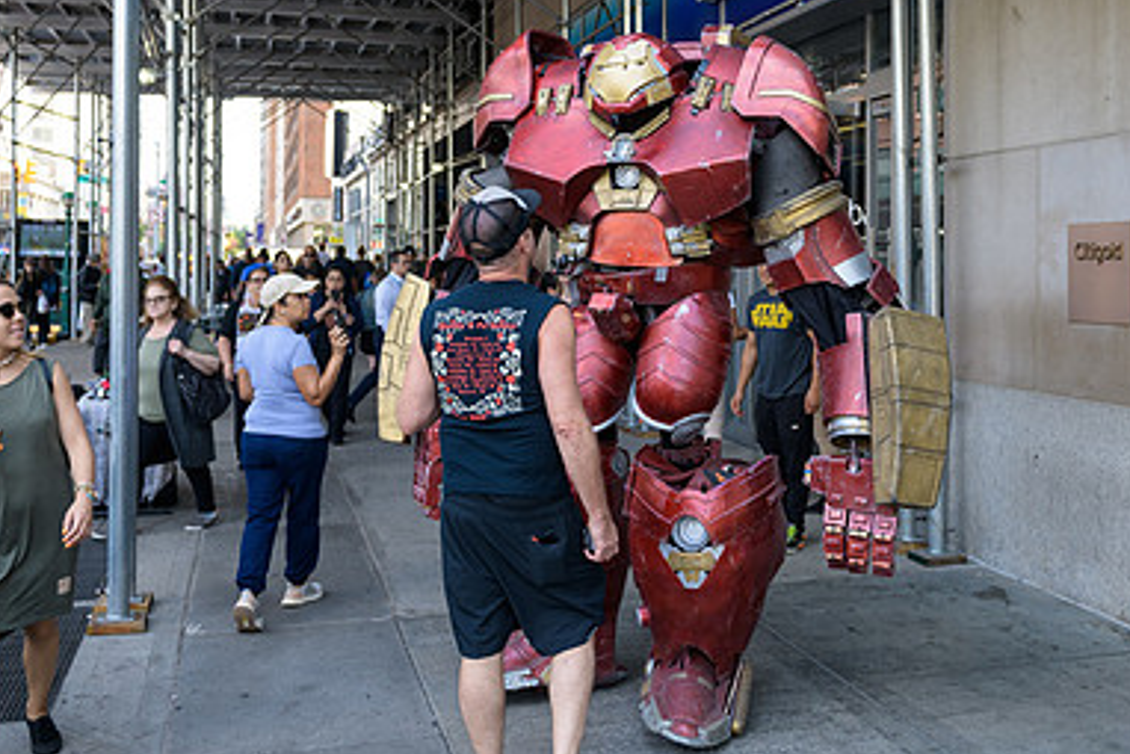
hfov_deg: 47.3
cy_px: 223
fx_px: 1287
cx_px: 633
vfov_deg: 32.3
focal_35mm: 41
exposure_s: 1/250
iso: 200
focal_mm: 27
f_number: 3.2
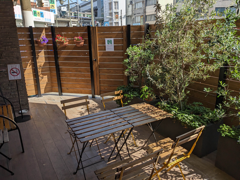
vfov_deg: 51.4
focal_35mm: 27
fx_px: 187
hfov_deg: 65.3
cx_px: 120
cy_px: 90
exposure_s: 1/1381
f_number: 1.73
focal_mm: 4.38
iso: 49
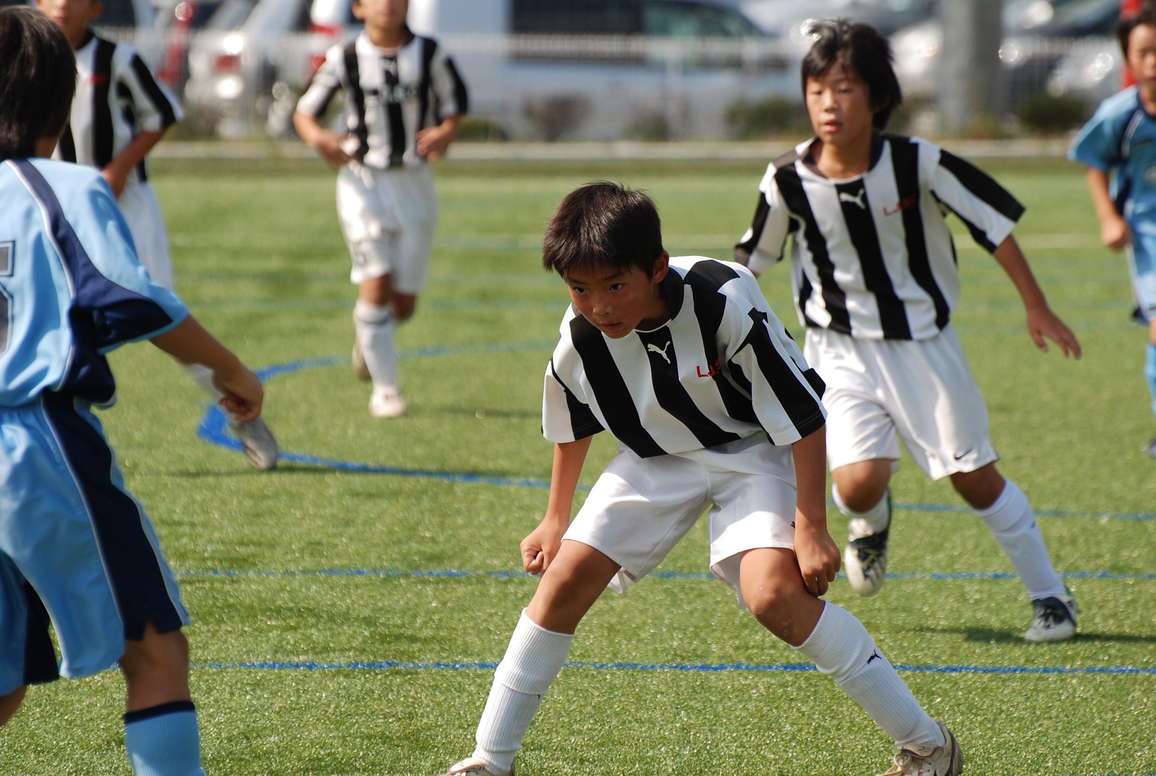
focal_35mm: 330
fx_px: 10618
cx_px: 578
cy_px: 388
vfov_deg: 4.2
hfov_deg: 6.2
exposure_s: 1/640
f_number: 5.6
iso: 200
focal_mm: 220
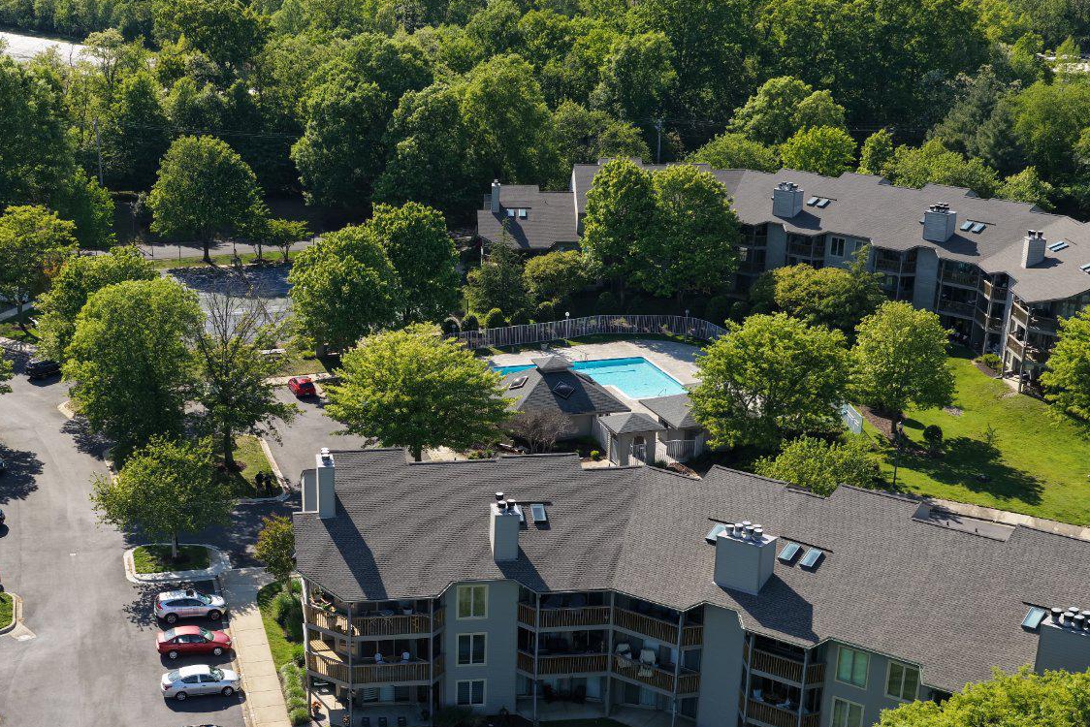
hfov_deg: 38.7
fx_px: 1544
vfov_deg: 26.1
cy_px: 550
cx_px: 416
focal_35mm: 51
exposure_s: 1/30
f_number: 2.8
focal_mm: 14.45
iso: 200
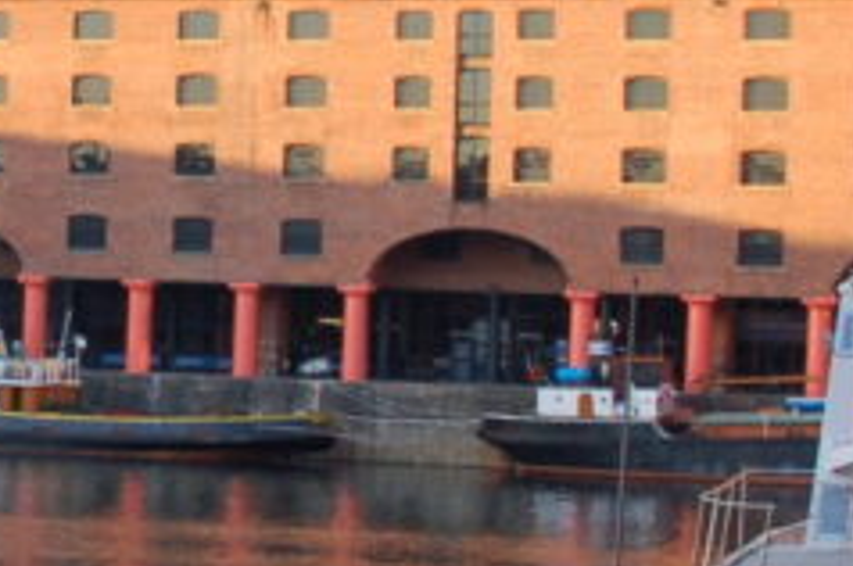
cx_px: -226
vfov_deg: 8.1
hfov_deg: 11.9
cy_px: 213
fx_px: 3975
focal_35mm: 168
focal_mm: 26
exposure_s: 1/125
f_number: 5.6
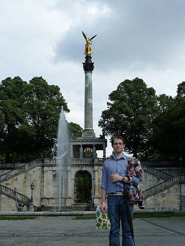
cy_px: 123
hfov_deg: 32.8
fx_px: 314
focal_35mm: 44
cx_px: 92
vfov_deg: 43.0
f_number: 5
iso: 125
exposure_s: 1/400
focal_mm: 7.3
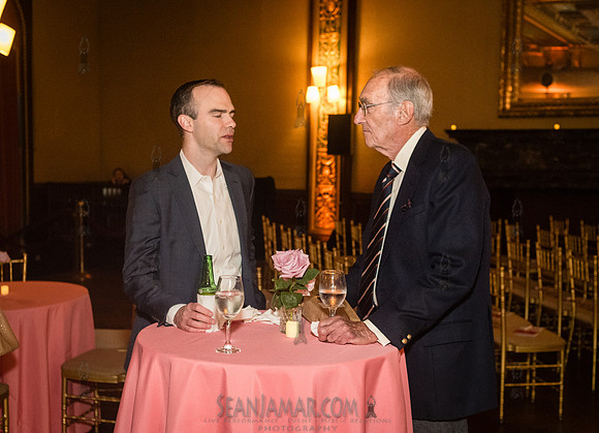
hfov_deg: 42.5
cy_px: 232
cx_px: 266
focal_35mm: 45
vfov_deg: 31.4
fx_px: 770
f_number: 3.2
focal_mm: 35
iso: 5000
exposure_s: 1/200
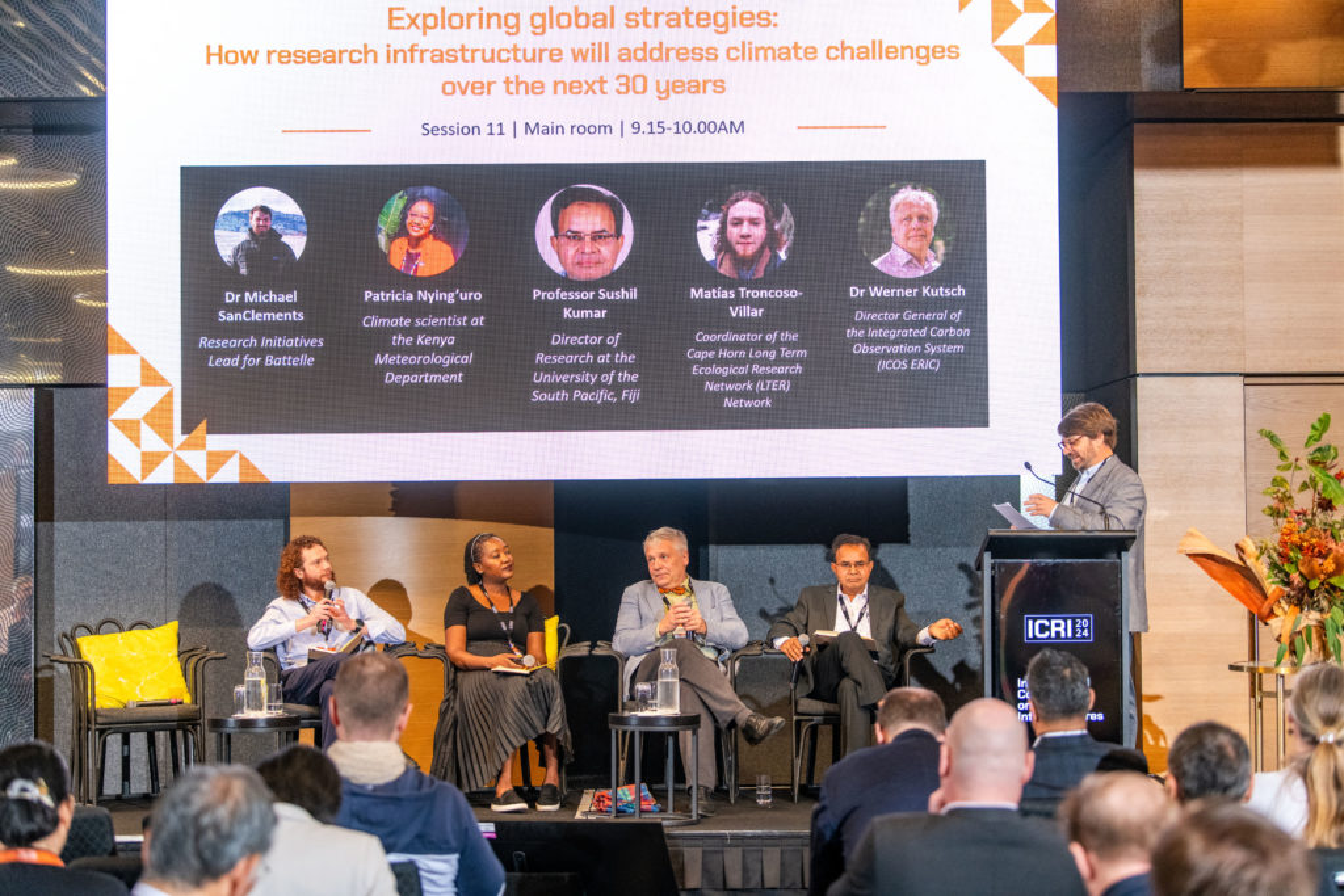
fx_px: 2614
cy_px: 448
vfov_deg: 19.5
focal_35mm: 70
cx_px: 672
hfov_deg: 28.8
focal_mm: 70
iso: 1600
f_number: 2.8
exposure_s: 1/160
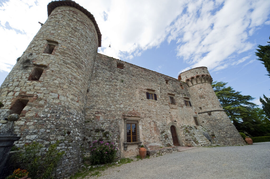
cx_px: 135
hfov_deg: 112.7
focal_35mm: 12
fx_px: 90
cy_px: 90
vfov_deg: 89.9
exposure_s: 1/400
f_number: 11
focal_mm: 12
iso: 640
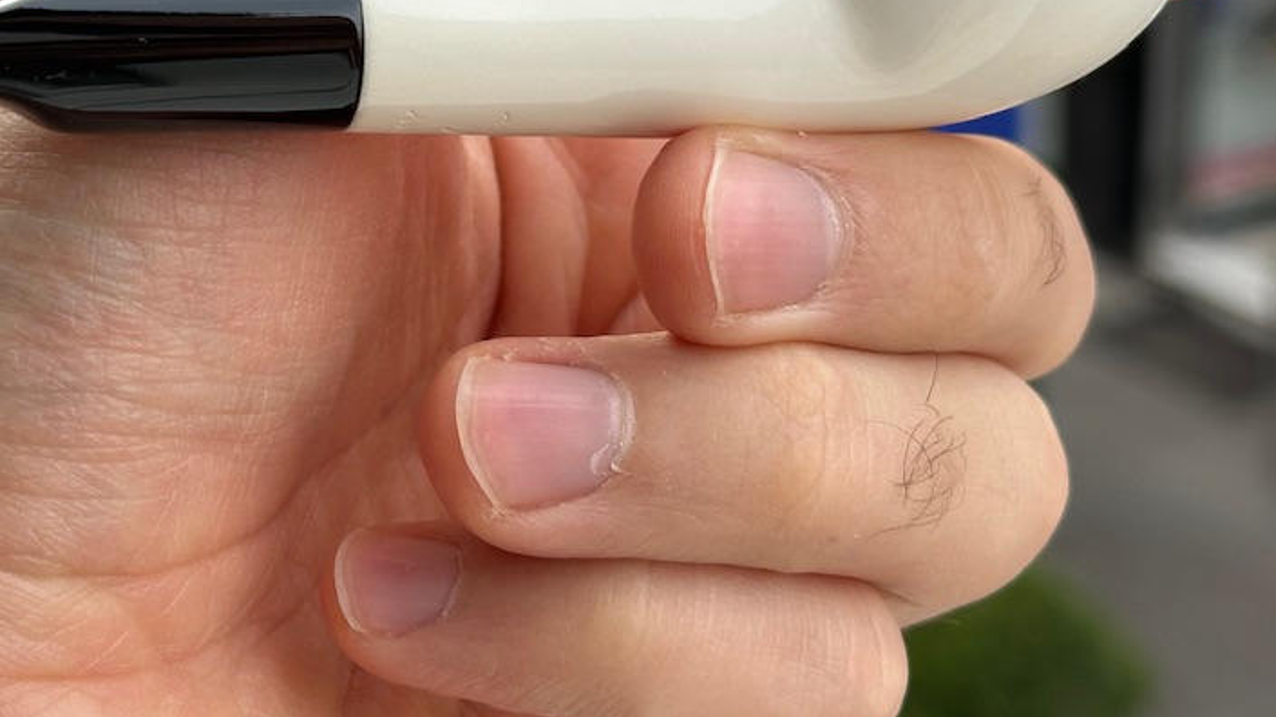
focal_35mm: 95
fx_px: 3213
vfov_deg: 12.6
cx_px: 290
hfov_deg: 22.2
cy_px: 38
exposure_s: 1/654
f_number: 1.78
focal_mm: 6.86
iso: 64
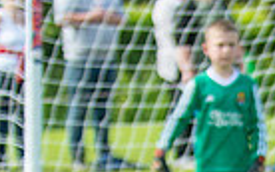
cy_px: 385
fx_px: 3609
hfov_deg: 4.3
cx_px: 502
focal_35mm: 482
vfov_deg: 2.7
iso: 250
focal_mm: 75
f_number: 3.2
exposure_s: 1/1250
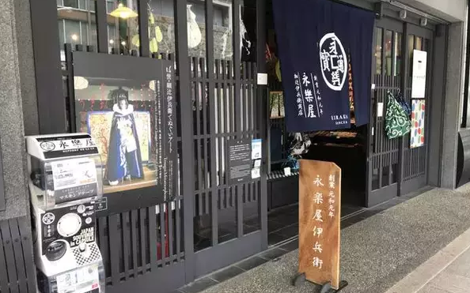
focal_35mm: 30
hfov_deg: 62.9
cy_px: 160
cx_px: 234
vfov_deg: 41.8
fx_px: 384
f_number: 1.8
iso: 32
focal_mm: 3.99
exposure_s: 1/120
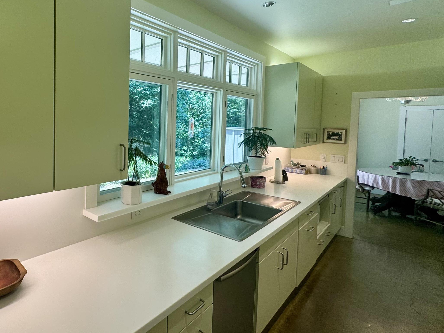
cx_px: 121
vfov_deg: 62.9
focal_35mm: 21
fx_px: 269
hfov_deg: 74.4
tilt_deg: -3.1
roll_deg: -0.9
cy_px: 135
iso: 64
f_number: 2.2
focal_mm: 2.22
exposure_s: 1/120
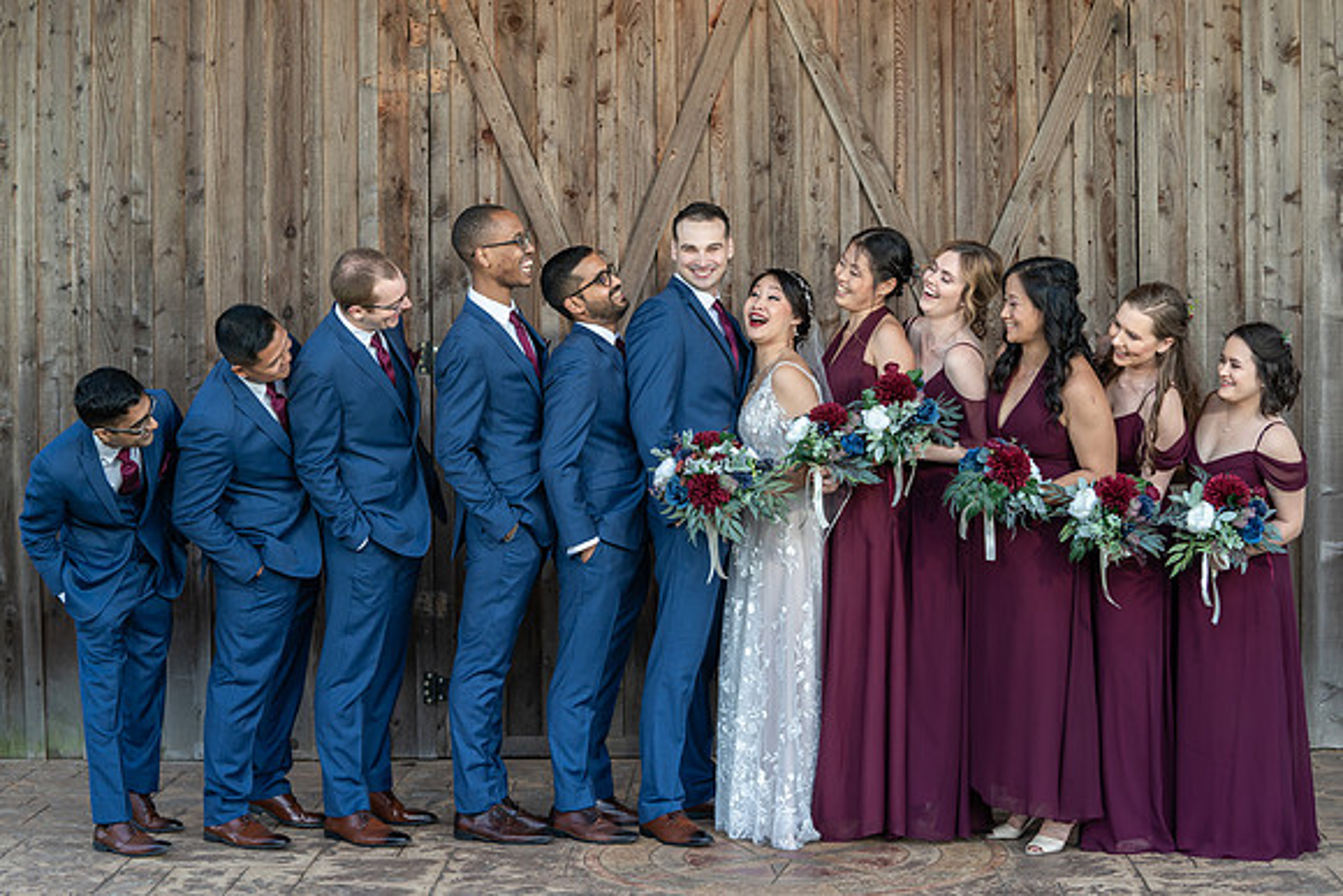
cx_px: 651
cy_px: 439
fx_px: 2711
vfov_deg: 18.8
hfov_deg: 27.8
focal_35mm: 73
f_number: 4
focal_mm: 70
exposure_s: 1/250
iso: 320
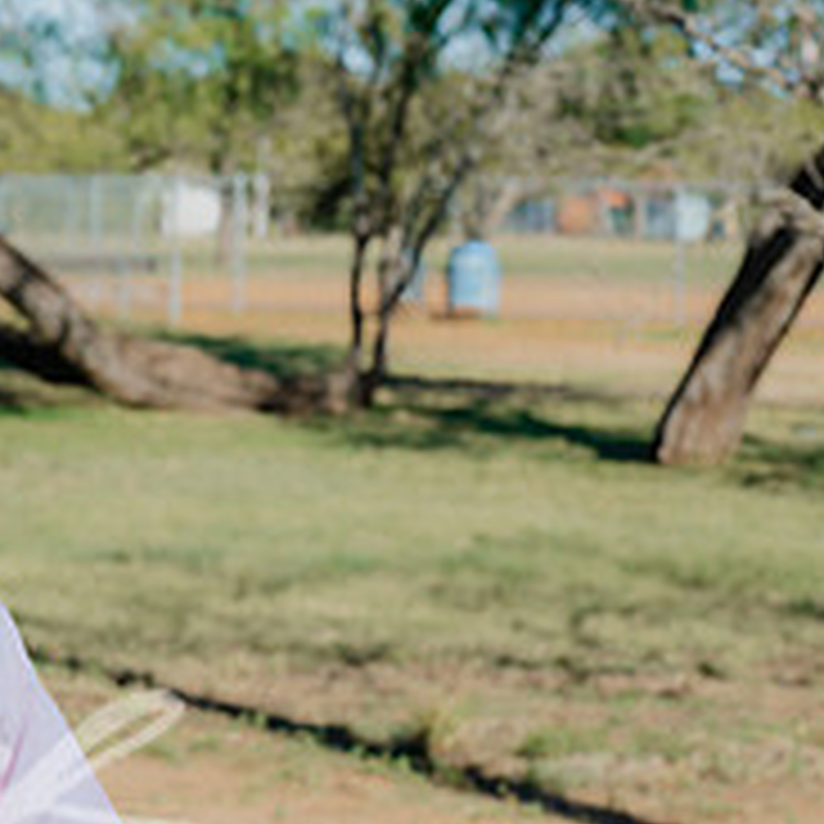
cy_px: 435
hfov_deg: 12.7
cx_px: -77
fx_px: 3636
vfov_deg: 12.9
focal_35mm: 135
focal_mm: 50
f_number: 7.1
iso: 100
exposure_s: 1/200
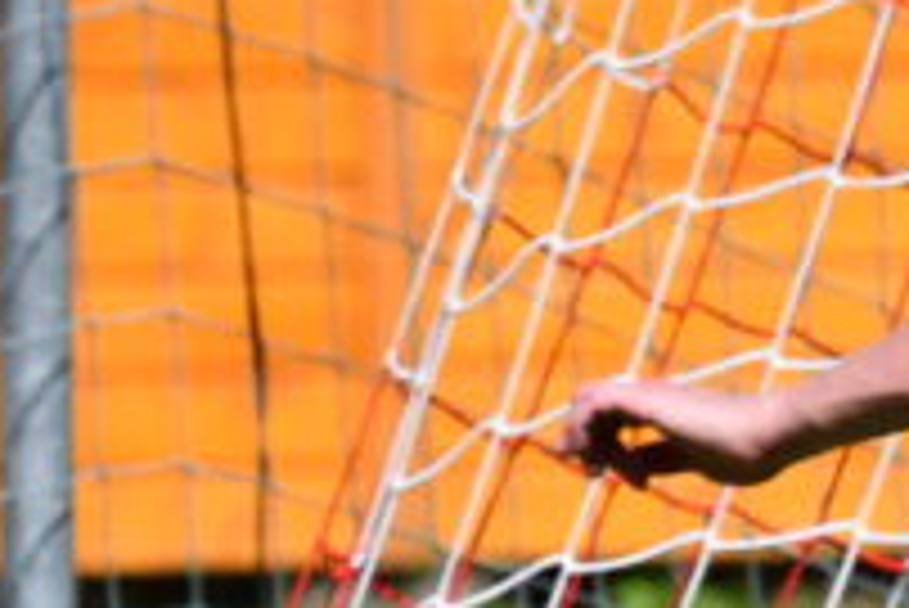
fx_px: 56295
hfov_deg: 0.9
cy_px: 1347
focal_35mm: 2228
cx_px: 1300
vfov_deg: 0.6
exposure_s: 1/1600
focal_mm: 250
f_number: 7.1
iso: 400
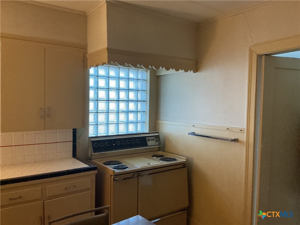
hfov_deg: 61.7
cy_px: 112
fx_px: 251
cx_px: 150
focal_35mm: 29
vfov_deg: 48.2
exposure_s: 1/30
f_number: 1.8
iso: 320
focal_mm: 3
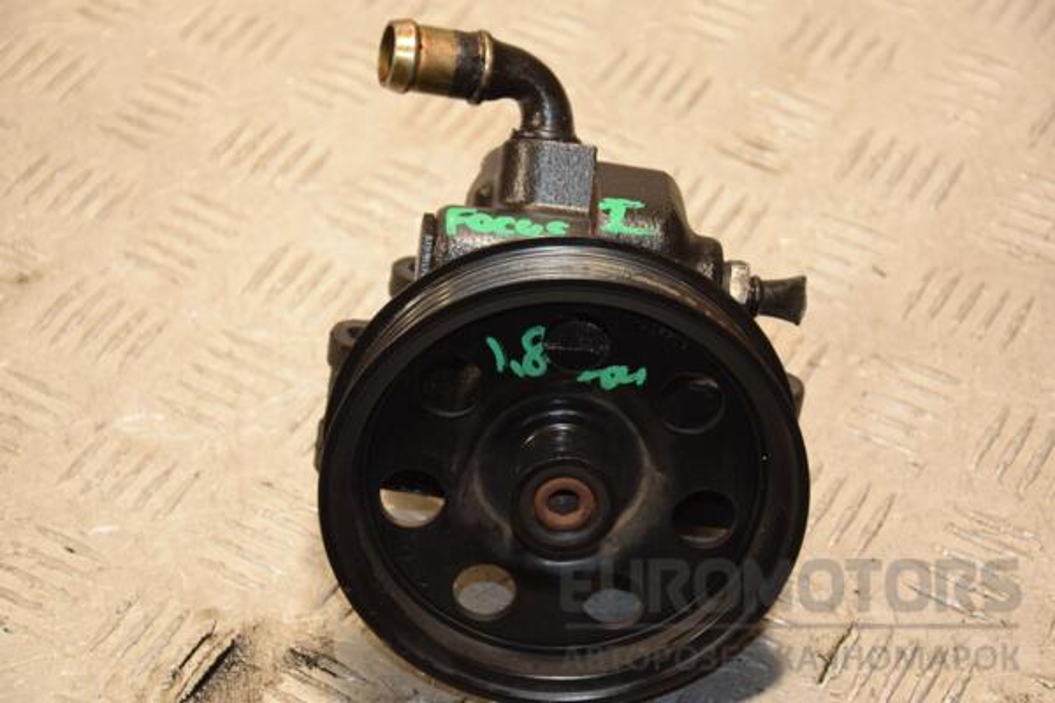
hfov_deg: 20.6
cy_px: 352
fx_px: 2901
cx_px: 528
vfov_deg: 13.8
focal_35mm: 99
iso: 800
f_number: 5.3
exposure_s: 1/125
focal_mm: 66
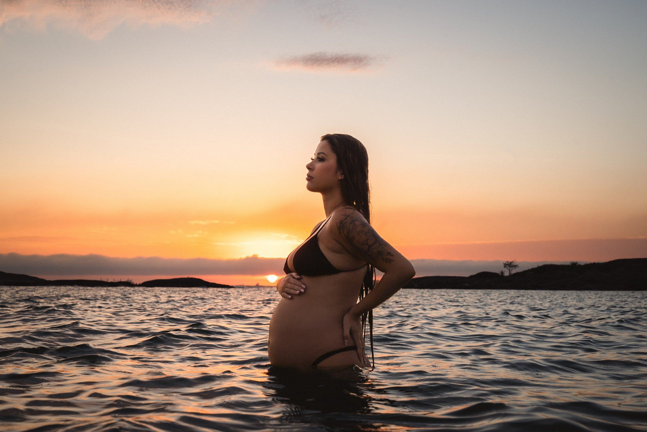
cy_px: 216
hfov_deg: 41.9
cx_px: 324
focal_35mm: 47
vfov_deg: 28.7
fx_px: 845
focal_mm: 47
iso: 500
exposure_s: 1/200
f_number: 8
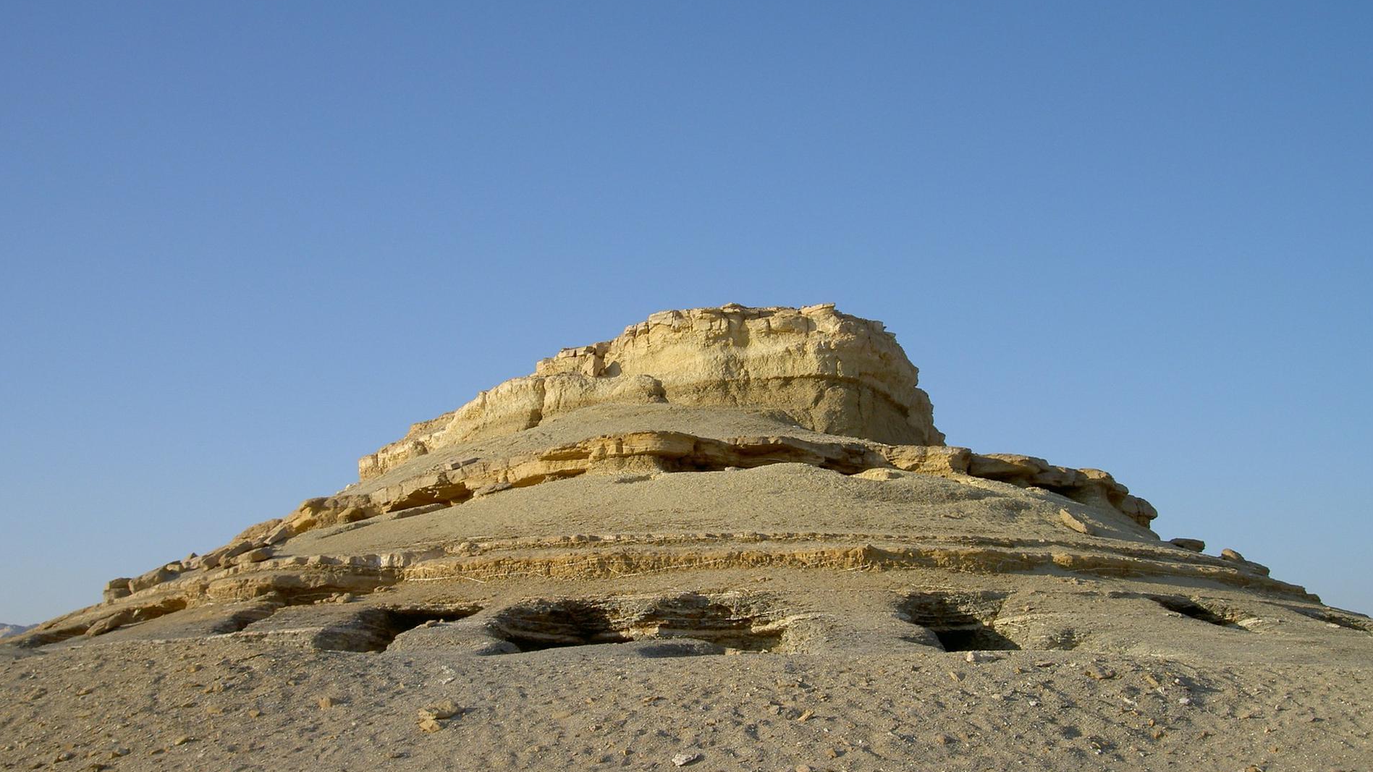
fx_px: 1565
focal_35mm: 43
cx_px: 682
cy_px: 475
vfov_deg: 27.6
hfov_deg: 47.4
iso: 50
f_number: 4.7
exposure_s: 1/320
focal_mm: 8
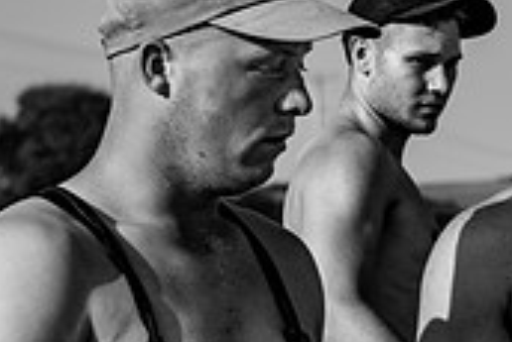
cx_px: 798
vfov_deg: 6.2
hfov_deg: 9.0
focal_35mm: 222
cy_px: 195
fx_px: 3160
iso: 64
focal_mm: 66
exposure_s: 1/1000
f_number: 5.6
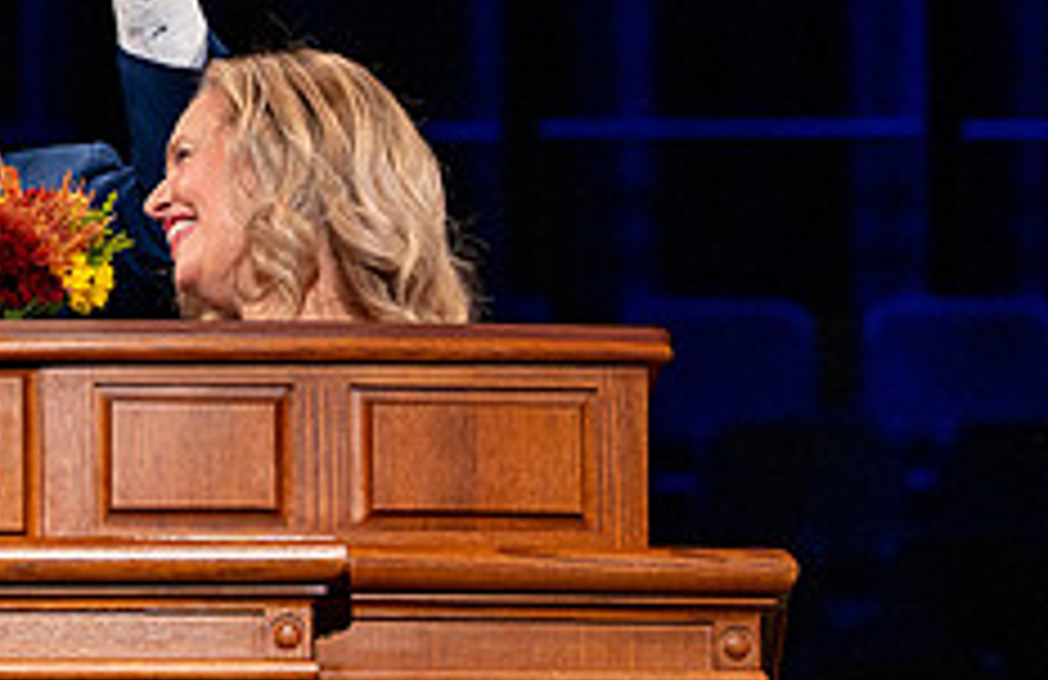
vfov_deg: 2.7
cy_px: 136
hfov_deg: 4.1
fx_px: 14604
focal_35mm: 506
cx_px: -416
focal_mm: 160
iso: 800
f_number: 5
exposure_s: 1/160
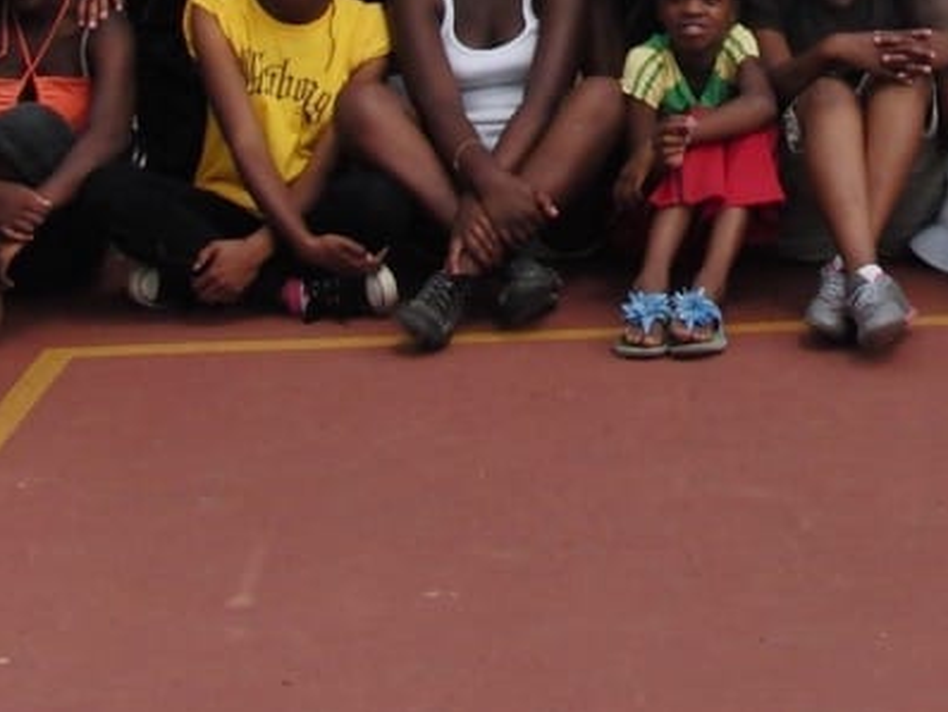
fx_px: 3178
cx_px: 874
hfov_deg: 16.7
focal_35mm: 116
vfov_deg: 12.2
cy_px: -325
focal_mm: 7.3
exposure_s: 1/320
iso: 100
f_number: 6.6
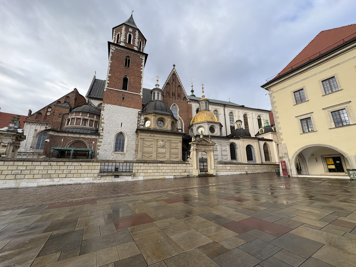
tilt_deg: +15.2
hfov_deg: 102.1
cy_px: 134
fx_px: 144
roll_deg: +0.6
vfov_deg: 85.7
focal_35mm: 14
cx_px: 178
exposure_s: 1/525
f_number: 2.2
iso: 50
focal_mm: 2.22
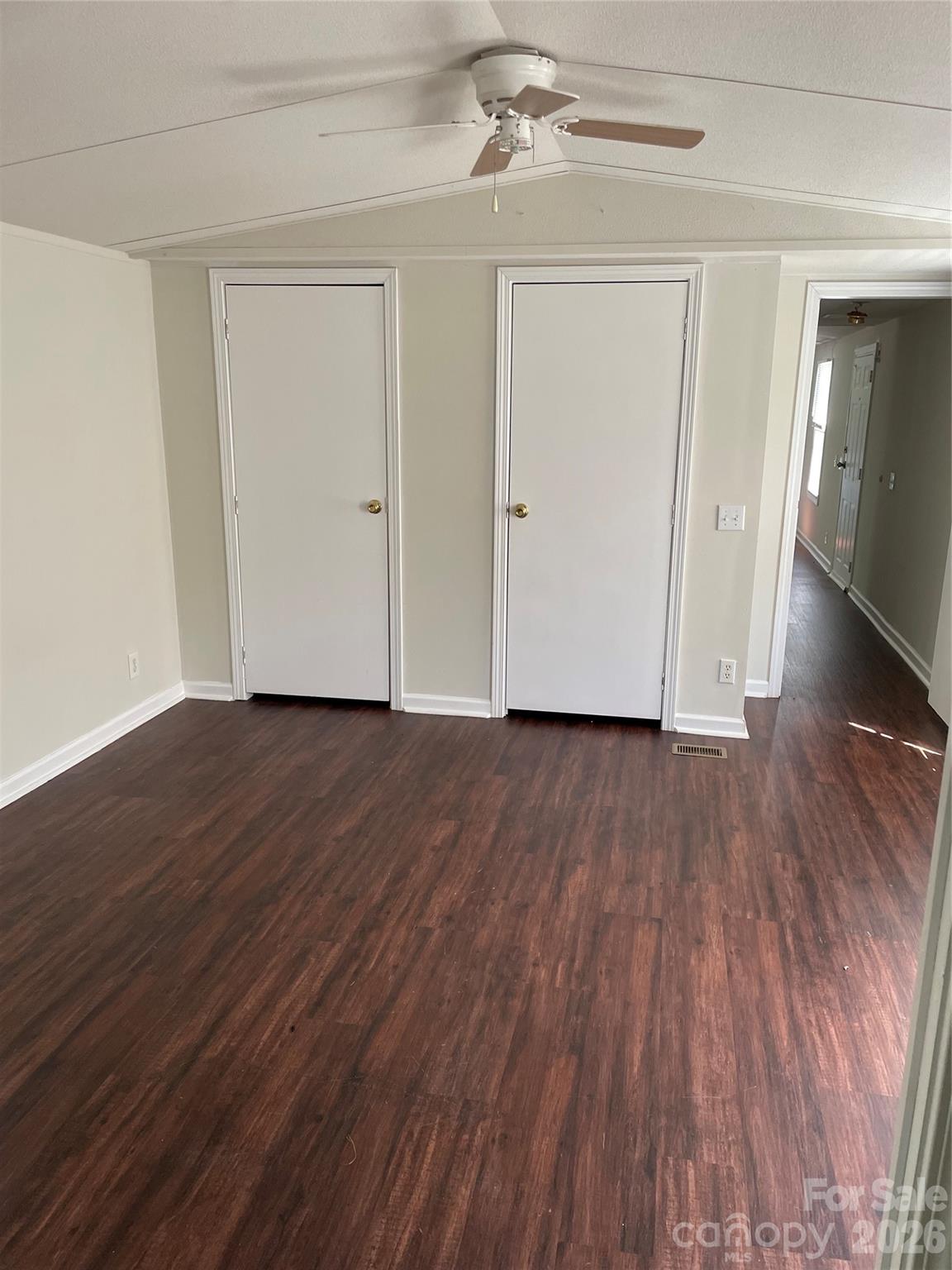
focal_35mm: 26
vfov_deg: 67.3
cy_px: 635
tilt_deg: -12.5
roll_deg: -0.7
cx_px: 476
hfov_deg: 53.1
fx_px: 953
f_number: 1.6
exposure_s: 1/115
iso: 125
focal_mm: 4.2
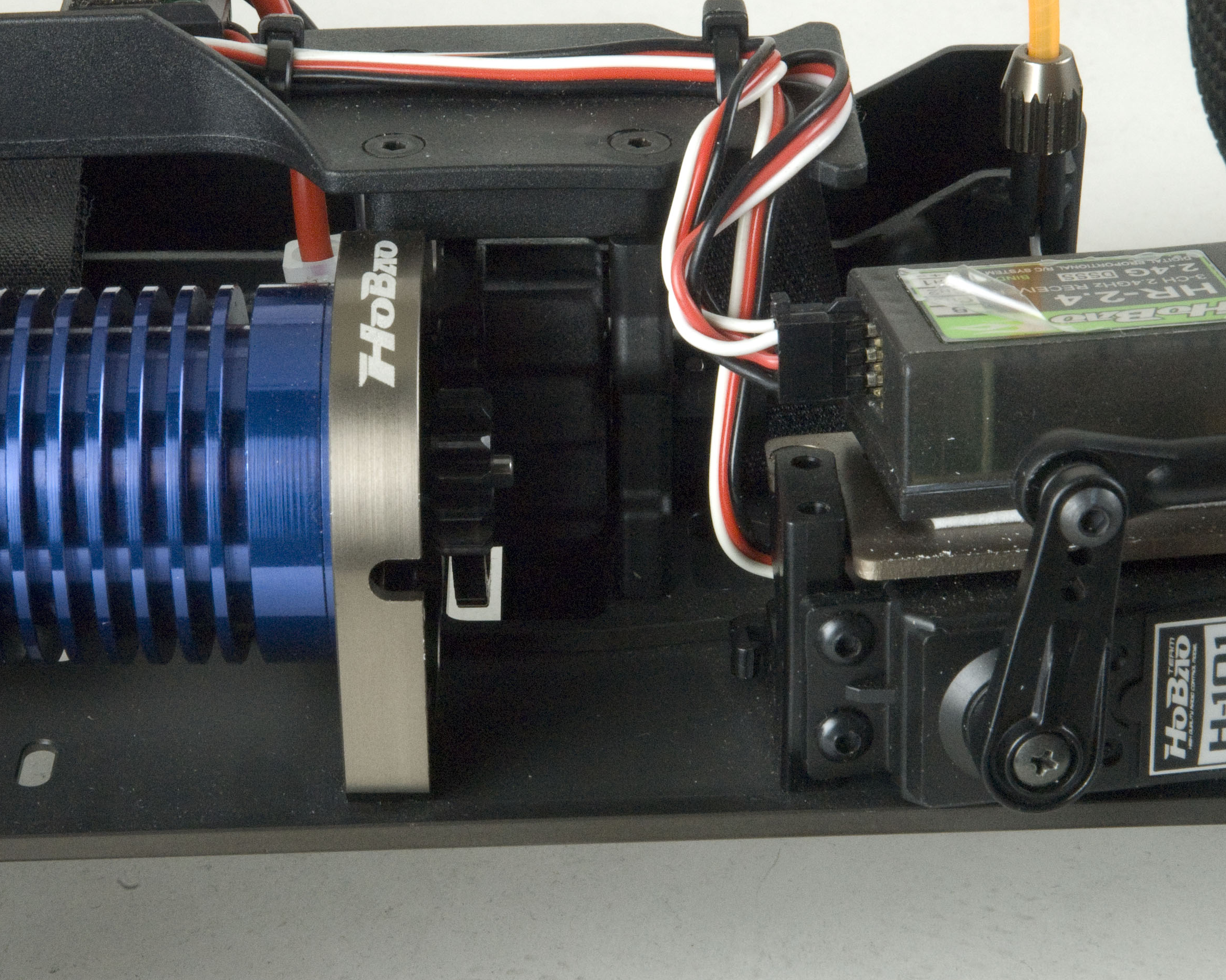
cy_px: 474
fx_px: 4571
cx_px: 507
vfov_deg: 12.2
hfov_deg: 15.3
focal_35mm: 126
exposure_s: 1/350
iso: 1600
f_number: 27
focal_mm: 70
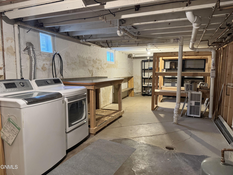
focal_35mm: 24
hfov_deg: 71.6
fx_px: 162
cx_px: 116
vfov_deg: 56.8
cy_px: 88
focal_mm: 6.76
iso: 640
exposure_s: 1/40
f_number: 1.78
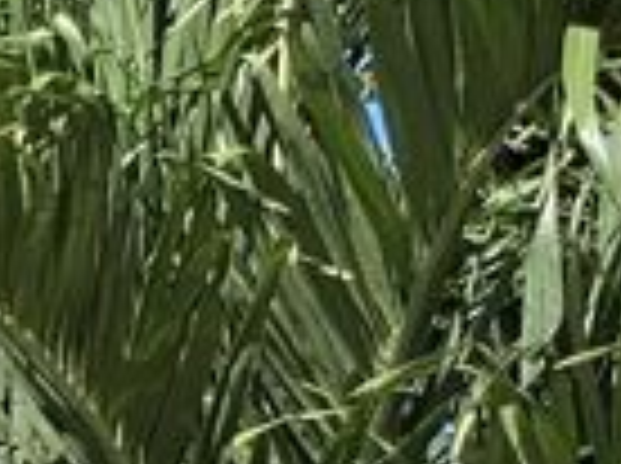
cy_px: 1081
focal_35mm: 387
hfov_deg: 4.8
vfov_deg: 3.8
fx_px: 6931
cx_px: -1490
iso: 20
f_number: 2
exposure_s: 1/1142
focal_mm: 6
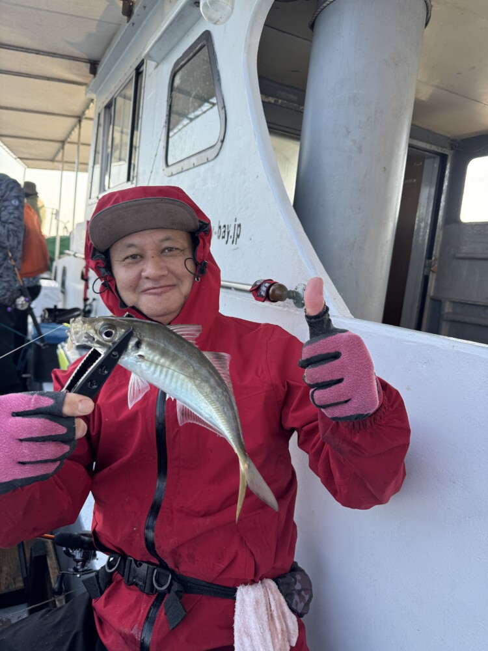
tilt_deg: -6.7
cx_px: 244
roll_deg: -6.3
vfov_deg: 71.6
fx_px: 451
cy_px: 326
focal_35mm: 24
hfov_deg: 56.8
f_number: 1.78
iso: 80
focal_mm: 6.76
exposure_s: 1/651
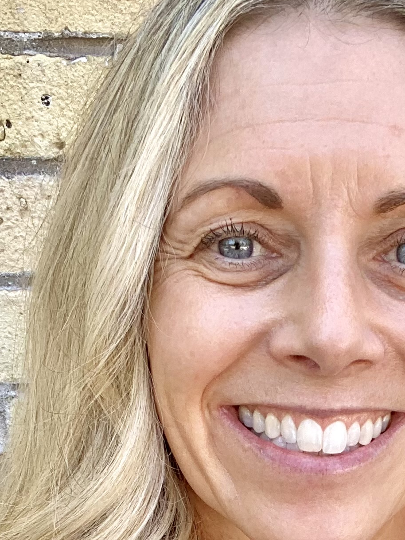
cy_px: 600
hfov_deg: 19.3
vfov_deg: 23.9
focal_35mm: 76
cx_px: 301
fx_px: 1186
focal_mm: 2.71
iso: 32
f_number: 2.2
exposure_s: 1/122
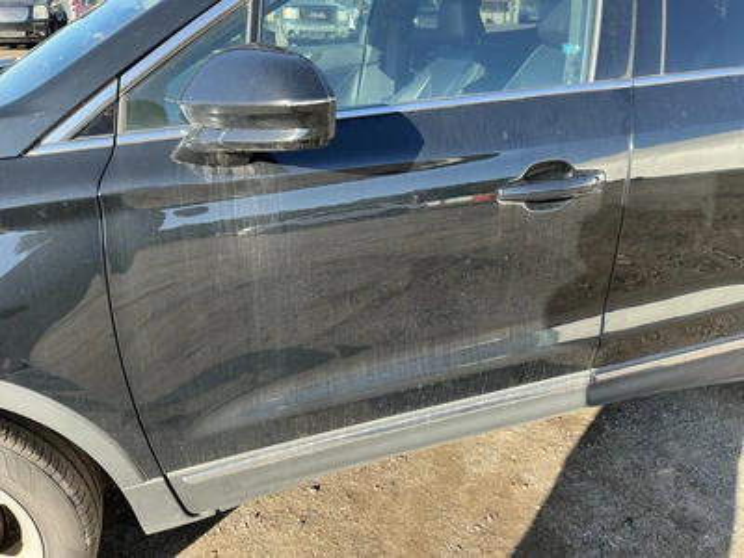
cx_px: 372
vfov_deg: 49.7
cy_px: 279
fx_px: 602
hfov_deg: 63.4
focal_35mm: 28
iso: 20
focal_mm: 3
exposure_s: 1/189
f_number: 1.8
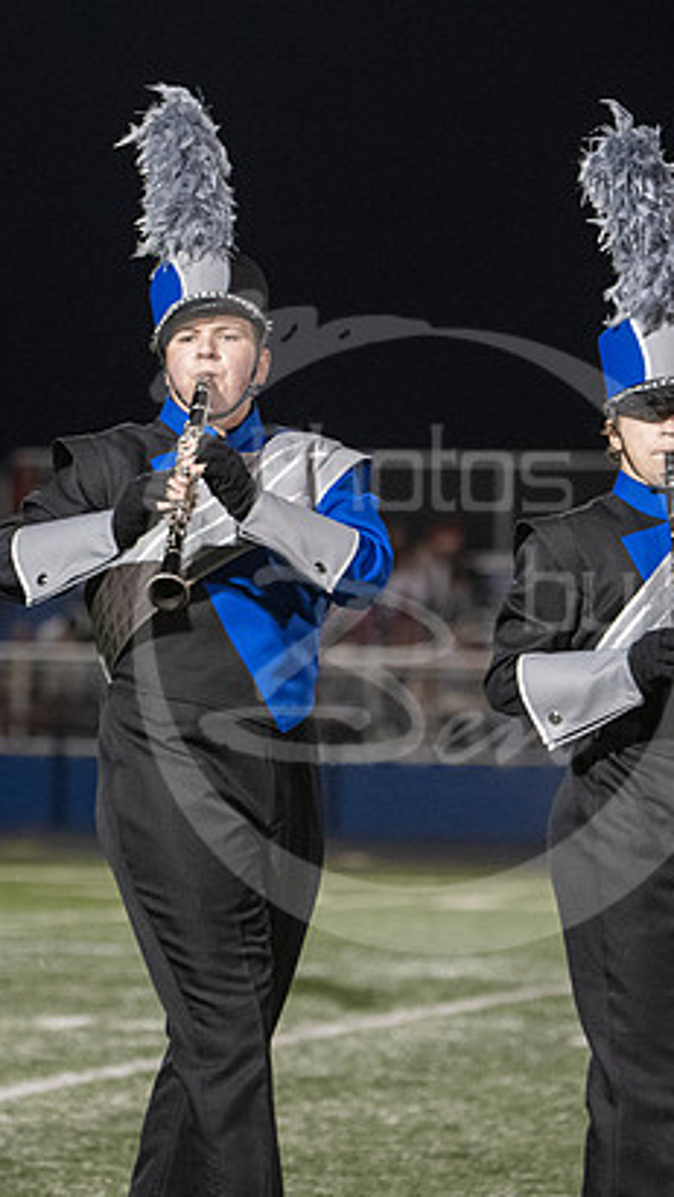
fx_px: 8060
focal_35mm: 254
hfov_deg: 4.8
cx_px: 325
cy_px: 475
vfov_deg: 8.5
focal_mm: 120
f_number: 2.8
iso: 4000
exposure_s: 1/500
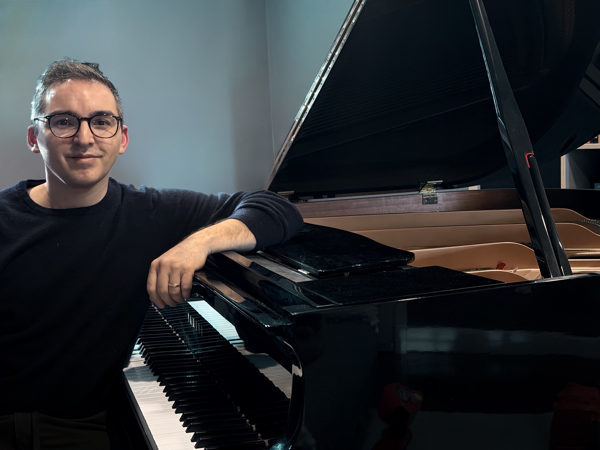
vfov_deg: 30.3
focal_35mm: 48
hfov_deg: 39.7
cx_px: 300
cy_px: 225
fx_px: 832
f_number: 1.78
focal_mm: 6.76
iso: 1000
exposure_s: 1/20
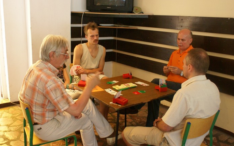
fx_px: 217
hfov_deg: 56.7
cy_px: 72
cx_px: 118
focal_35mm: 34
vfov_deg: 37.3
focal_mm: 22
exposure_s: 1/15
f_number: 5.6
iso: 800
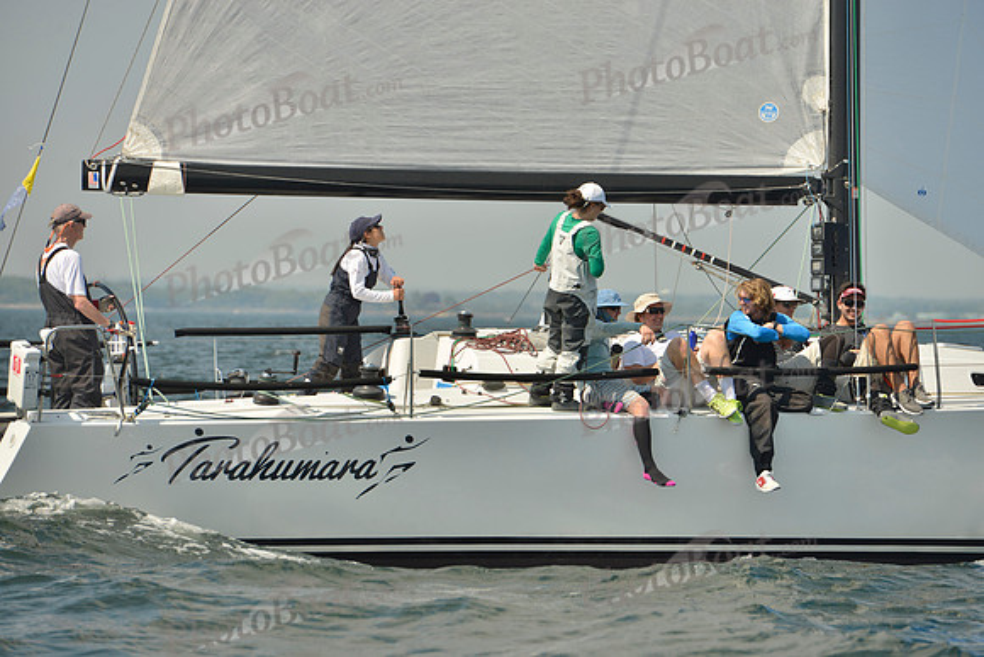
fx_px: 5468
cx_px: 492
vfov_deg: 6.9
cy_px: 328
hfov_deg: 10.3
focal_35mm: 200
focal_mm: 200
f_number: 7.1
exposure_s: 1/1250
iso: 200
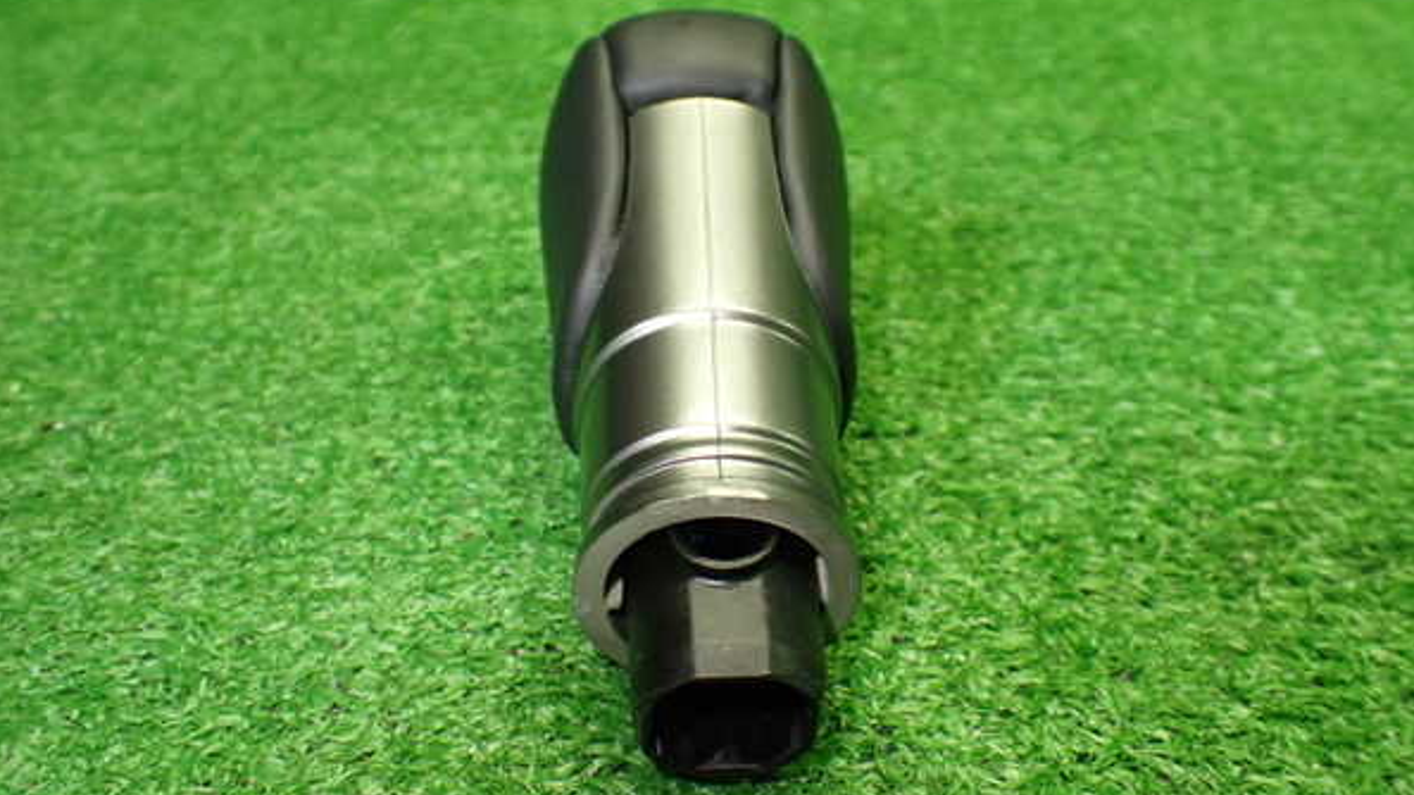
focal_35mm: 33
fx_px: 1237
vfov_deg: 35.6
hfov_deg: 59.5
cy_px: 367
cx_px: 705
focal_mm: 5.4
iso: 500
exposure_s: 1/125
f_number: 2.3
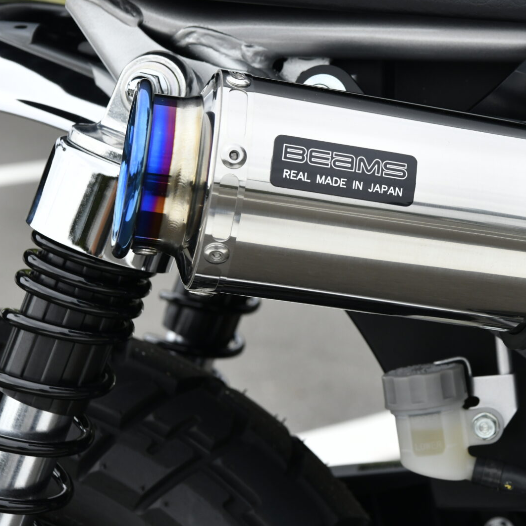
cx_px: 473
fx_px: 1925
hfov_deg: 15.4
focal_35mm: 112
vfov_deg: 15.5
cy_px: 210
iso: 800
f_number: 10
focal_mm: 70
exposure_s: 1/800
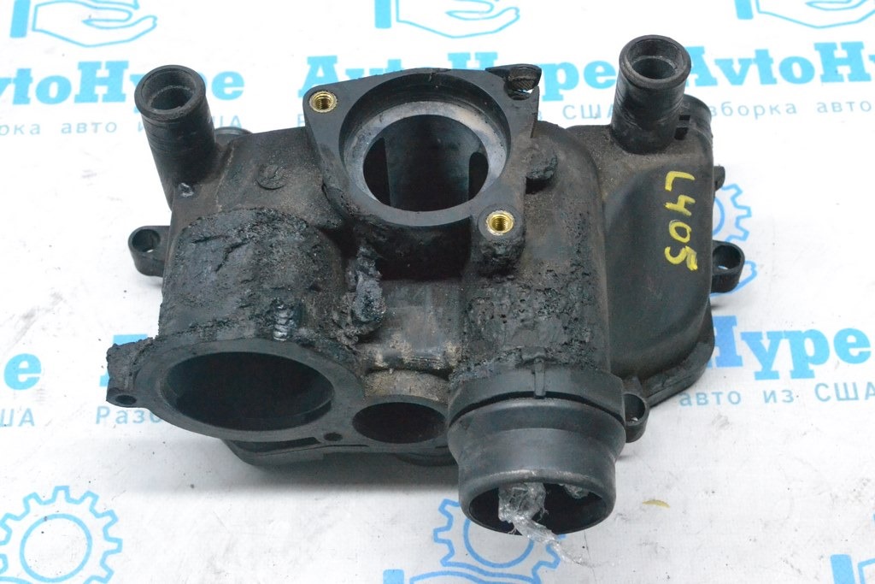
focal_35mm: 60
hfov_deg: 33.4
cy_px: 292
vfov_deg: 22.6
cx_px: 438
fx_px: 1458
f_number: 9
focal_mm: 40
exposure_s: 1/160
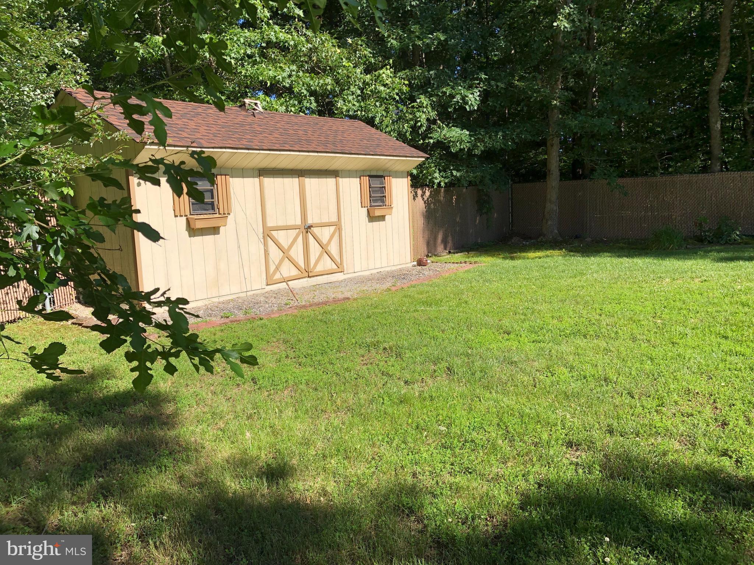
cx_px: 377
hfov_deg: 63.4
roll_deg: +2.8
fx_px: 610
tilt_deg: -7.0
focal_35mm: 28
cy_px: 282
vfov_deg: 49.7
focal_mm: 4
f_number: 1.8
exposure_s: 1/1297
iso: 20
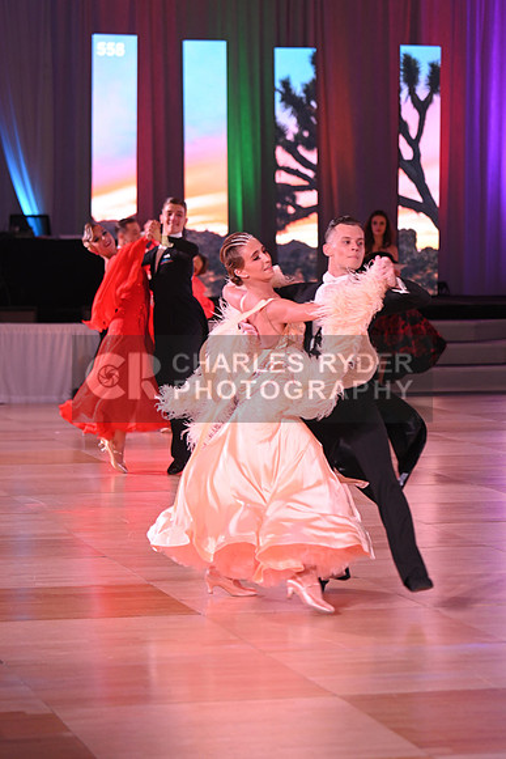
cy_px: 380
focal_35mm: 120
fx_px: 2528
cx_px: 253
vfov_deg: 17.1
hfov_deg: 11.4
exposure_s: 1/200
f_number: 5
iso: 1000
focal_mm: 120
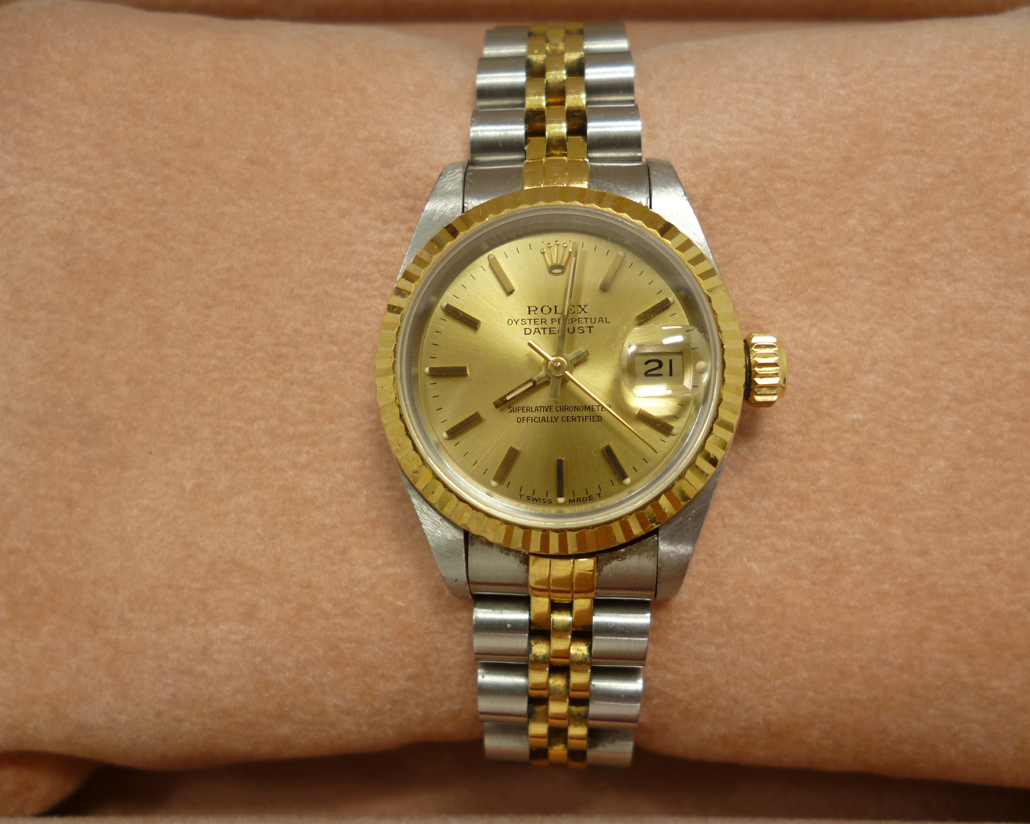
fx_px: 915
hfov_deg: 58.7
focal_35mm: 30
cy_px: 422
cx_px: 562
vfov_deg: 48.5
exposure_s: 1/60
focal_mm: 5
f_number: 3.1
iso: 125
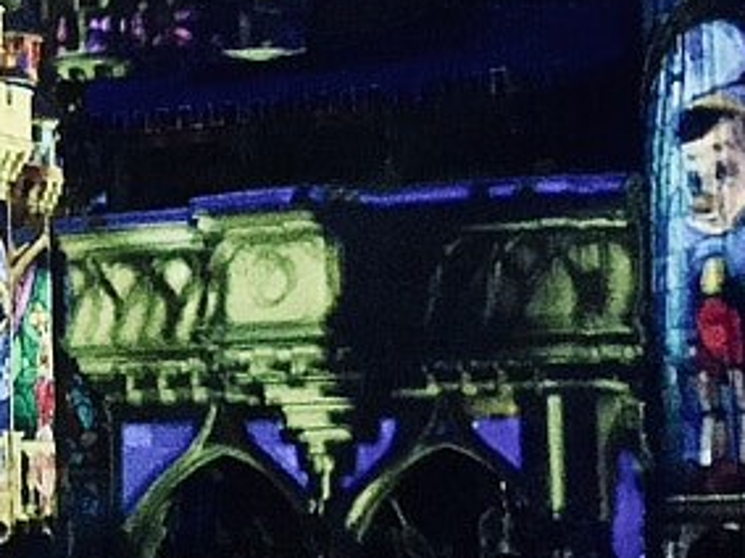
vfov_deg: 8.6
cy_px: -561
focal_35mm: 164
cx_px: -147
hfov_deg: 11.8
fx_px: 3528
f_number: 2.2
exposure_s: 1/15
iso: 500
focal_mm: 4.15
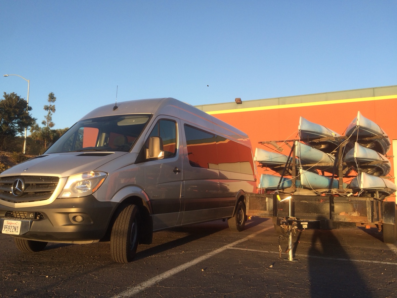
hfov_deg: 61.7
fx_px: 333
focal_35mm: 29
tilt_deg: +6.1
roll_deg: +0.1
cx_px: 198
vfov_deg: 48.2
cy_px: 149
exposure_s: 1/513
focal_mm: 4.15
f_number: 2.2
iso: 32
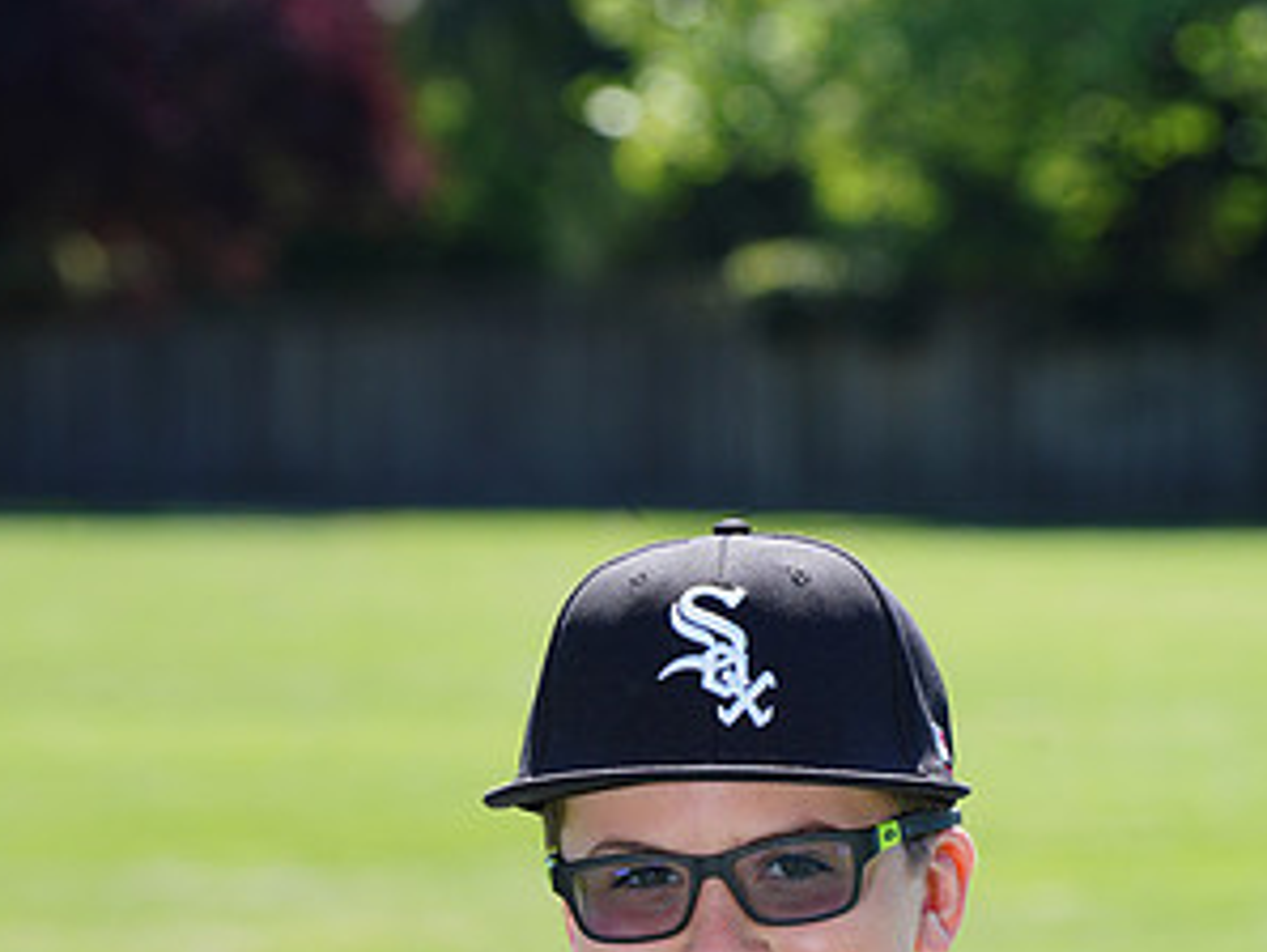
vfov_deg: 4.3
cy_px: 1114
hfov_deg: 5.8
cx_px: 763
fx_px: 12601
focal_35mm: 344
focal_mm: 184
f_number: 9
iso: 200
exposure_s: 1/250
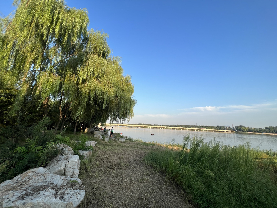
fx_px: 104
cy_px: 104
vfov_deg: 89.9
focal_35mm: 13
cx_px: 138
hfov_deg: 106.2
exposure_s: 1/911
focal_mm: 1.57
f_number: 1.8
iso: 32
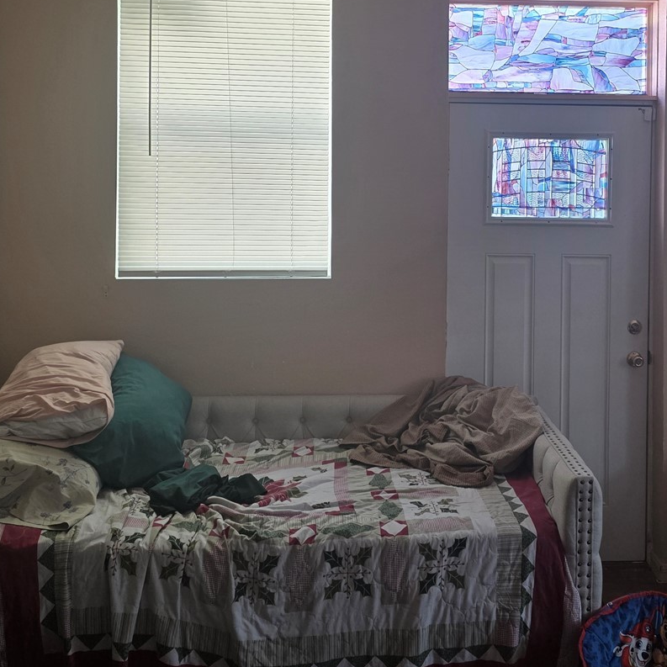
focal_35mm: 41
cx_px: 410
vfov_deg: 39.8
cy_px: 169
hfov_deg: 40.7
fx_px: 894
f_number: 1.7
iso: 160
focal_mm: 6.3
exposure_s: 1/180
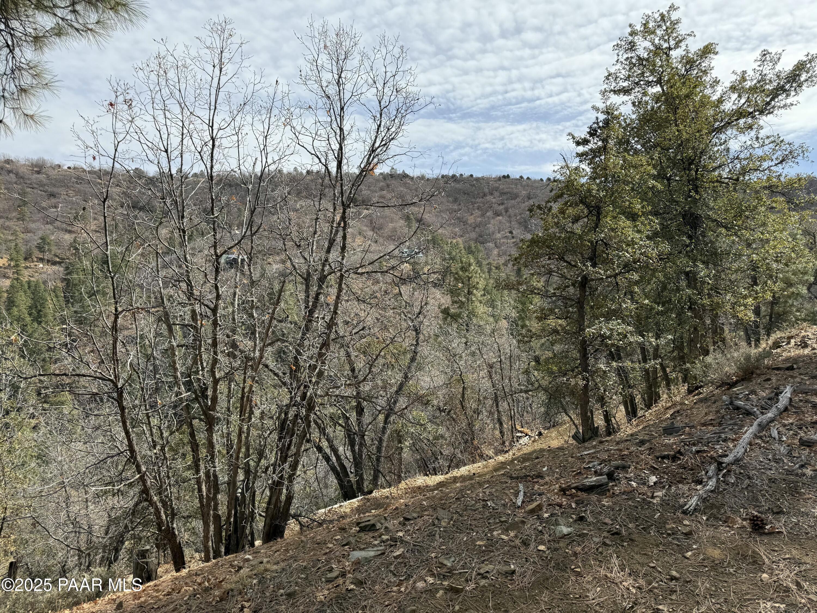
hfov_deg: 71.6
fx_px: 566
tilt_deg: -3.9
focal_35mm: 24
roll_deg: +10.0
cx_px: 408
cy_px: 306
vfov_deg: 56.8
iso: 80
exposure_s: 1/3425
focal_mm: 6.76
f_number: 1.78
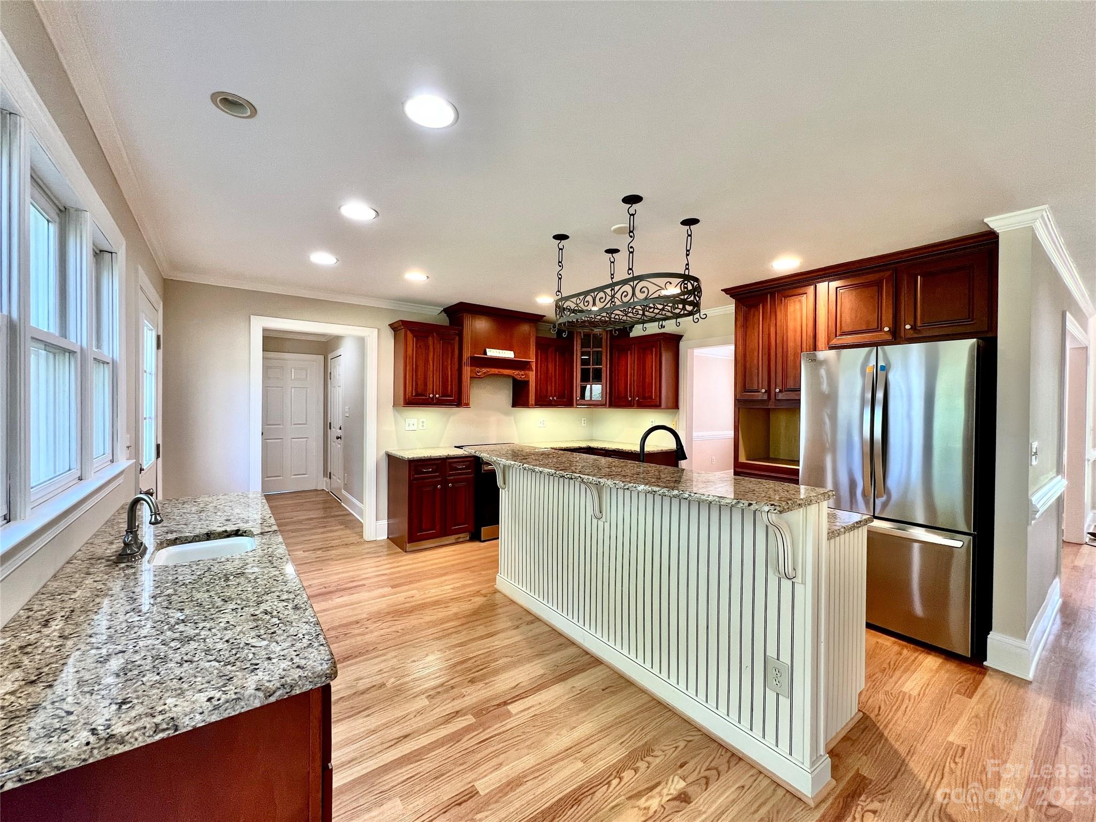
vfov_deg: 89.9
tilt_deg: -1.6
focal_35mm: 13
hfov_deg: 106.2
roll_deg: -0.2
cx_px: 548
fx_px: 412
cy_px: 411
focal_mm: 1.57
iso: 125
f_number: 1.8
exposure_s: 1/60
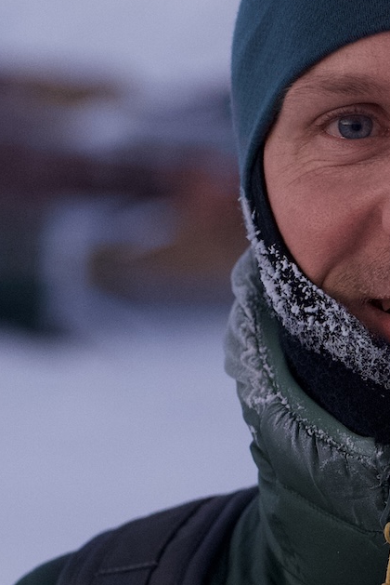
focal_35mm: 286
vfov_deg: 7.2
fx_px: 4642
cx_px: 538
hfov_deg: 4.8
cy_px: 366
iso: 1250
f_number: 2.2
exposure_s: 1/800
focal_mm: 50
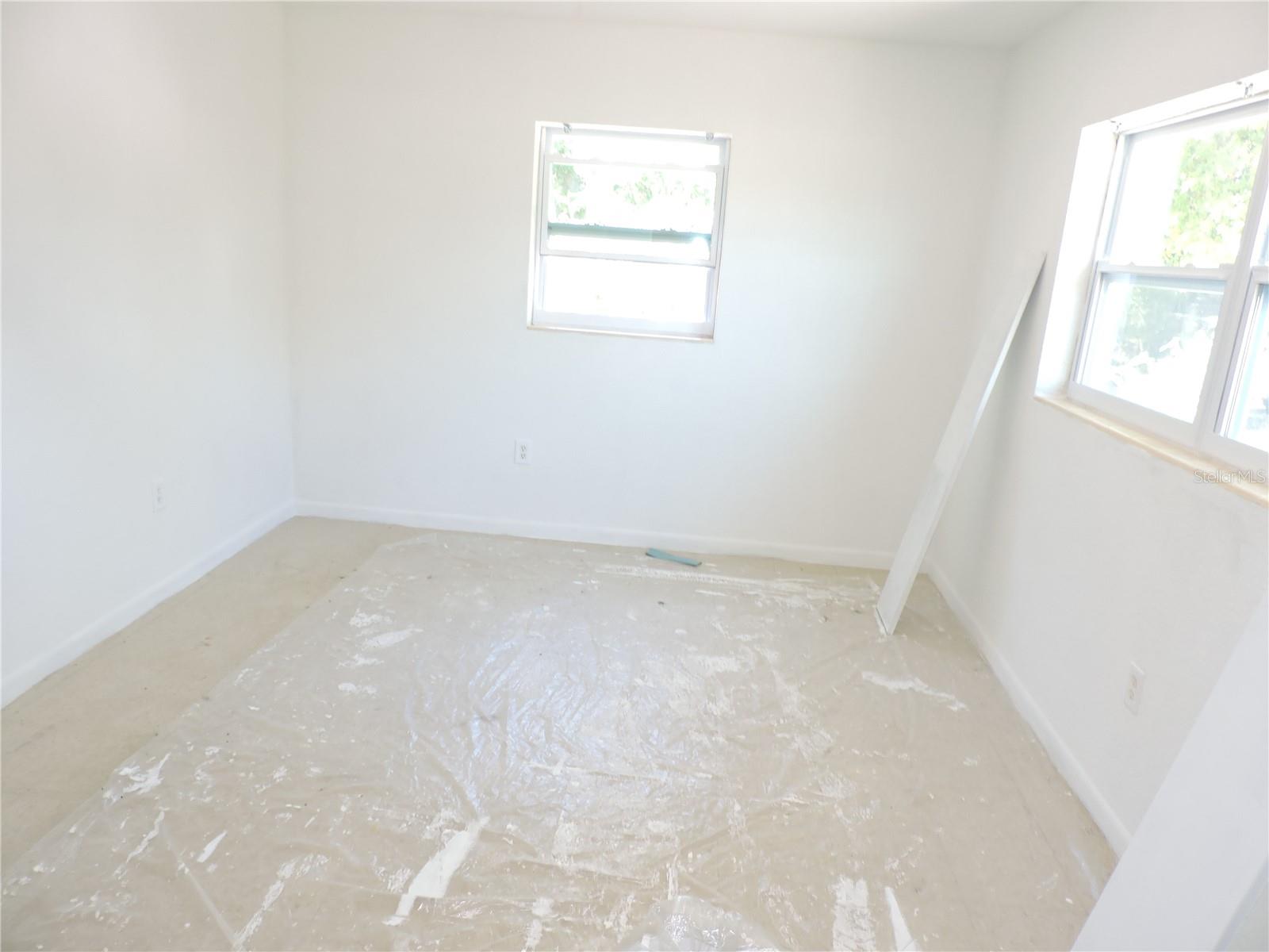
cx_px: 634
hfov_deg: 71.6
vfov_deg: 56.8
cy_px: 476
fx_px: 880
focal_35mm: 24
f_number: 3
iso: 360
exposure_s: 1/40
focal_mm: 4.3
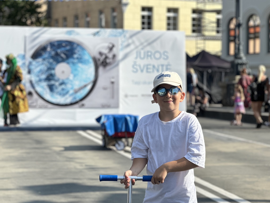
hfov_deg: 22.8
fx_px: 671
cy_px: 105
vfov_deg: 17.2
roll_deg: -0.3
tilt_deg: -1.1
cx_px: 128
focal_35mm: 86
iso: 32
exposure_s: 1/664
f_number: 2.8
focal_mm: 9
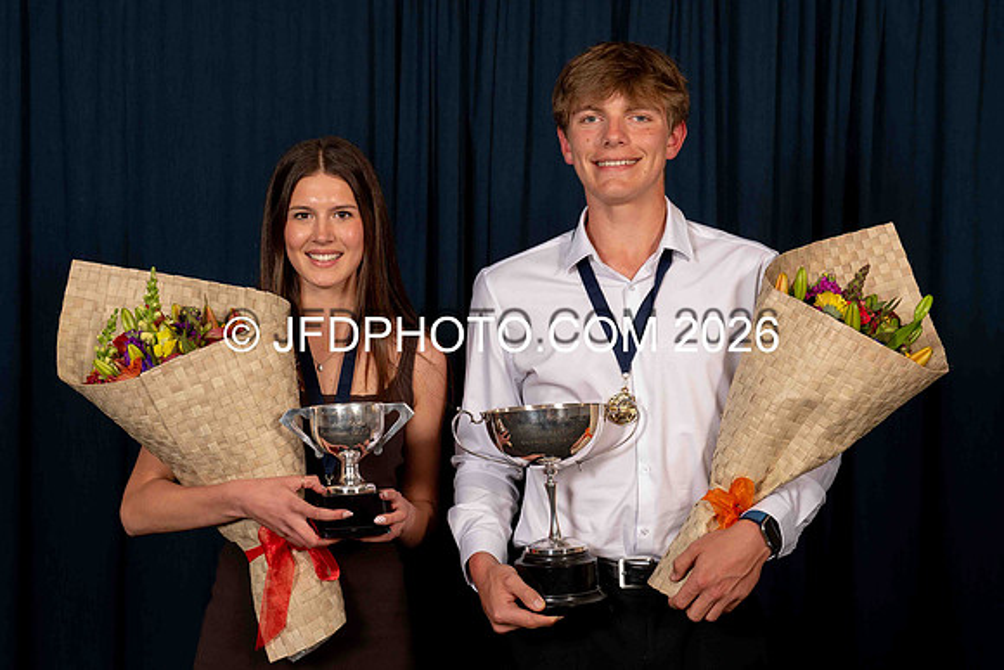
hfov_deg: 30.9
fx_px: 1817
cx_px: 456
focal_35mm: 65
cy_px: 314
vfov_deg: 20.9
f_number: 5.6
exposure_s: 1/200
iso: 200
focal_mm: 56
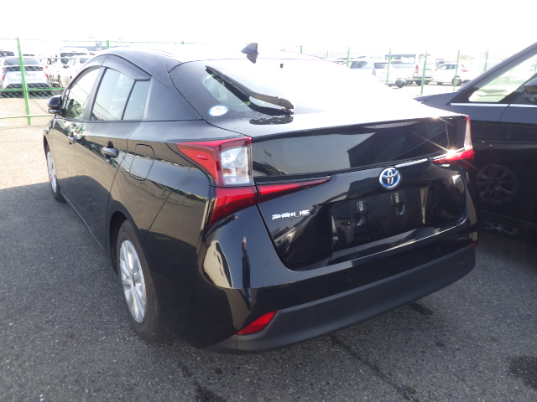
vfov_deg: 49.7
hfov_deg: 63.4
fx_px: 434
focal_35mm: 28
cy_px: 201
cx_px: 268
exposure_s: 1/160
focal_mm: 5
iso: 125
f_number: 4.2
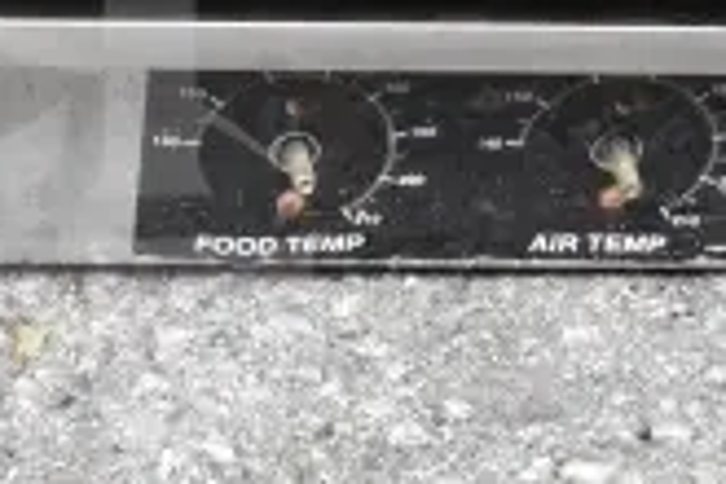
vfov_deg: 6.5
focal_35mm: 211
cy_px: 99
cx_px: -185
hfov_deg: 9.6
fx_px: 4255
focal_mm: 38
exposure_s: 1/800
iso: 6400
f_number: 14
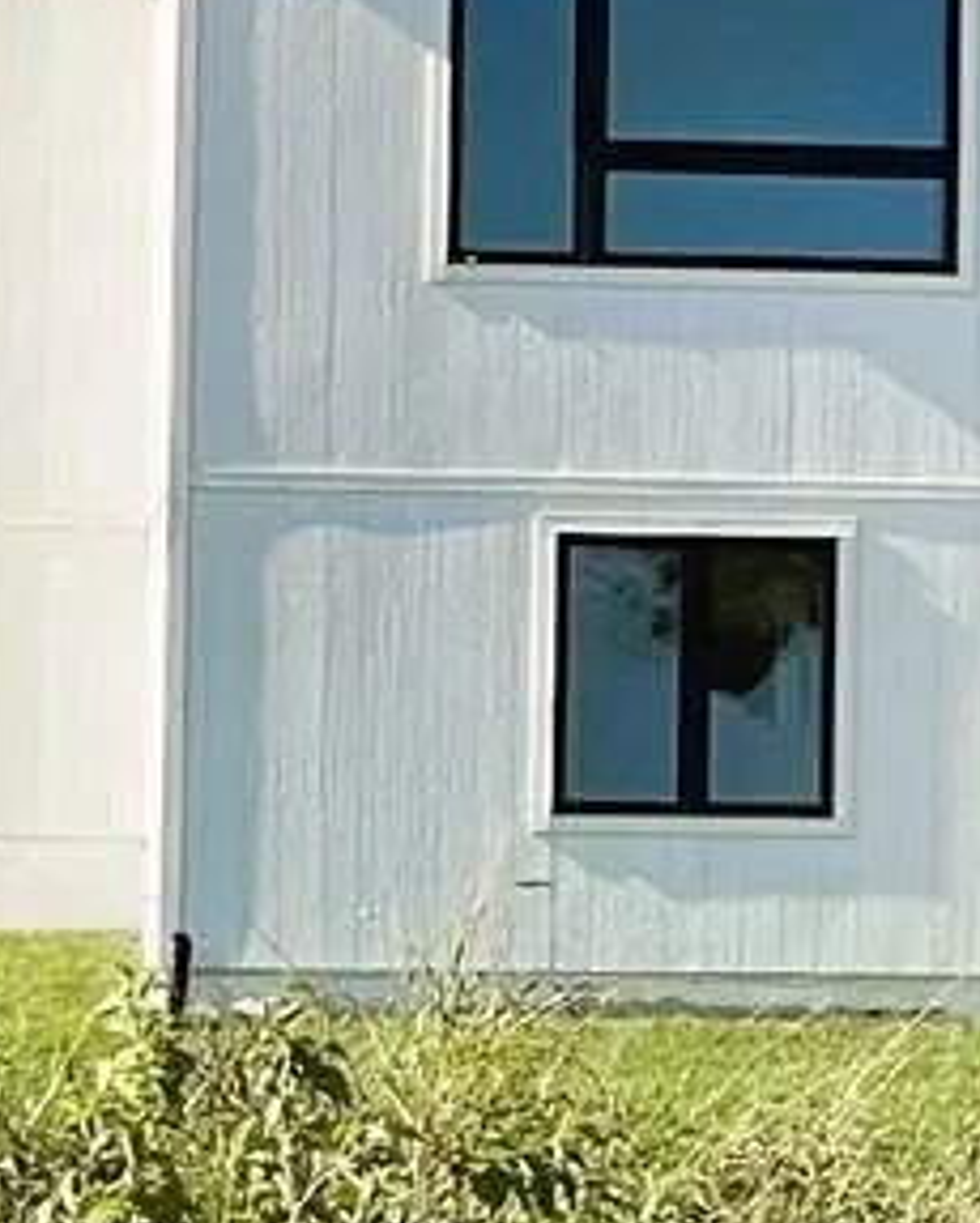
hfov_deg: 5.0
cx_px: 1675
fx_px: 11082
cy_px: 349
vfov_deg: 6.3
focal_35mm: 306
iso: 25
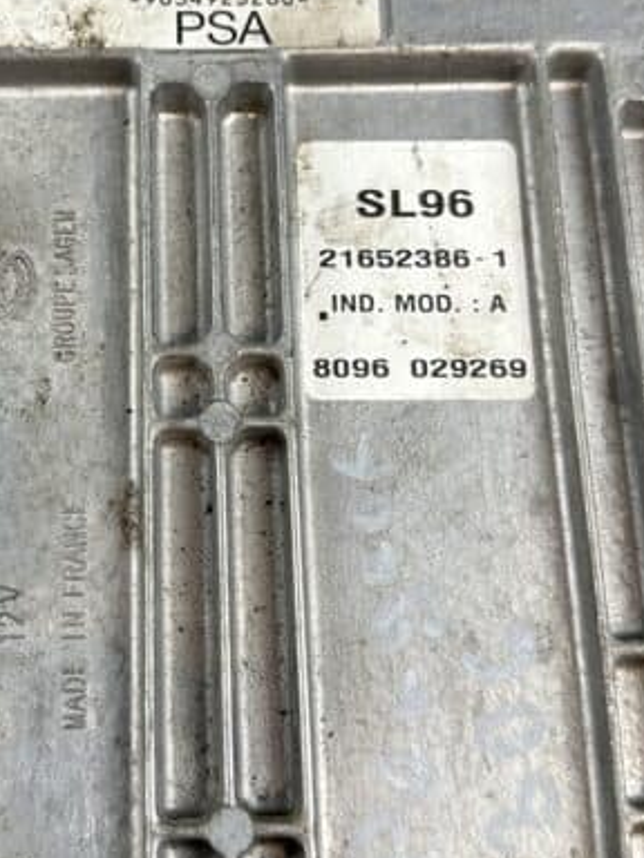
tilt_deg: -70.8
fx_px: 1240
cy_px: 333
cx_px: 203
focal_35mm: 50
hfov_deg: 28.9
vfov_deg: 38.0
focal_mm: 6.86
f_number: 1.78
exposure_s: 1/100
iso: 100
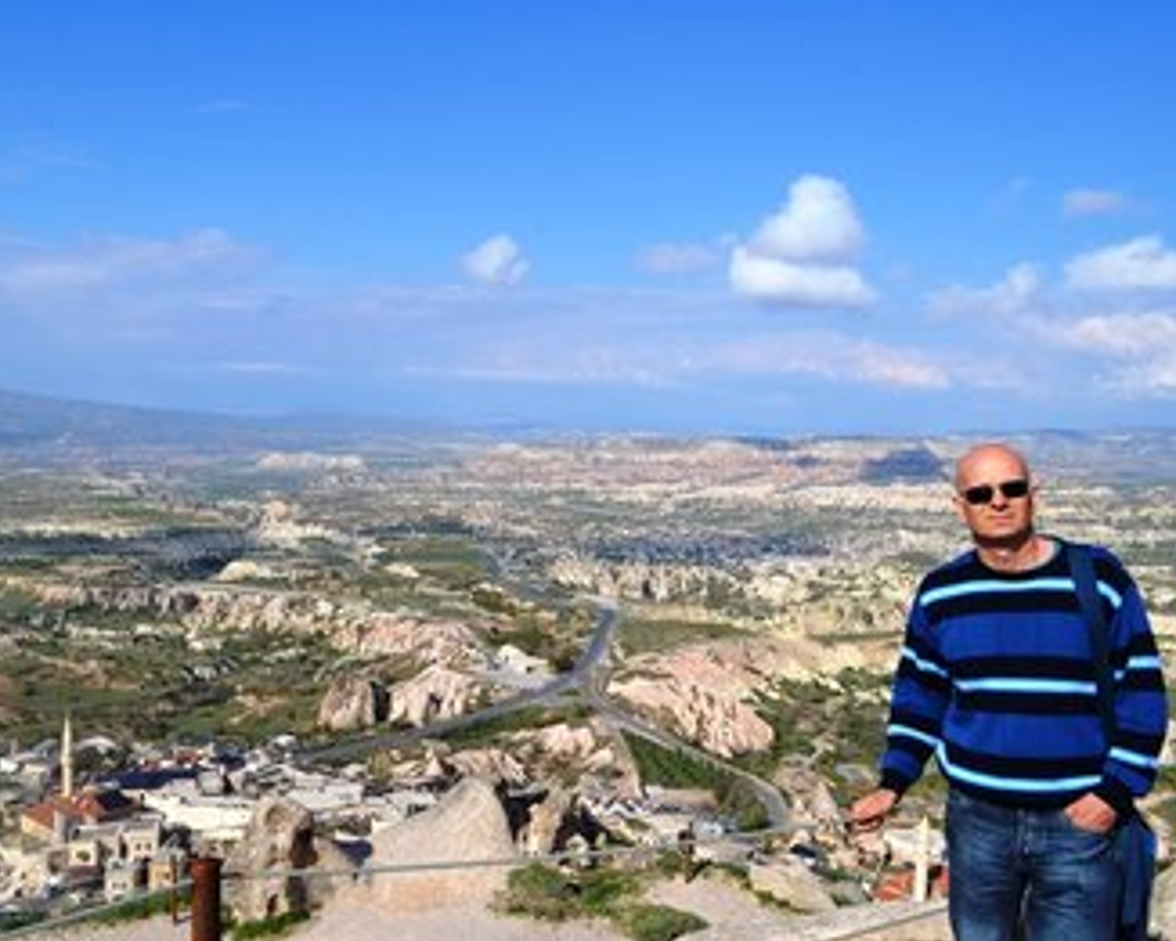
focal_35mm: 31
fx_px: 1079
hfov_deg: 56.6
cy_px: 474
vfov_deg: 47.1
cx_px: 458
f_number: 9
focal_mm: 18
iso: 100
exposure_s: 1/320
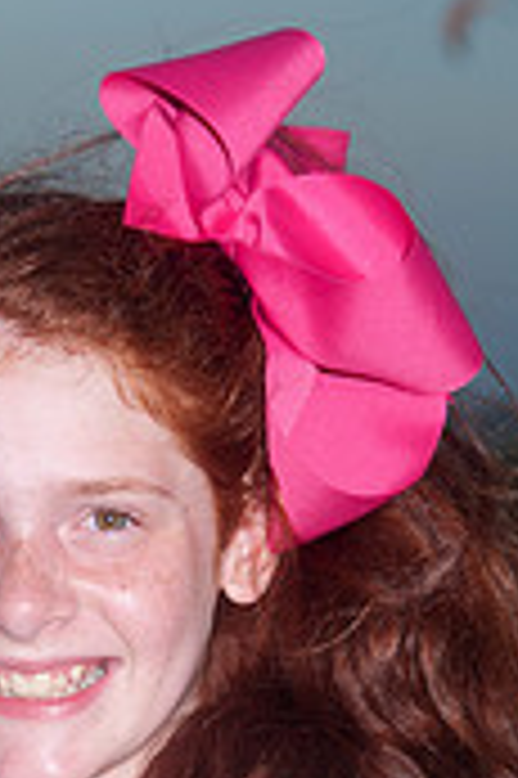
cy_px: 733
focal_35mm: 351
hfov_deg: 3.9
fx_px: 7590
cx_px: 65
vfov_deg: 5.9
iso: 100
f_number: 7.1
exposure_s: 1/250
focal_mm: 90
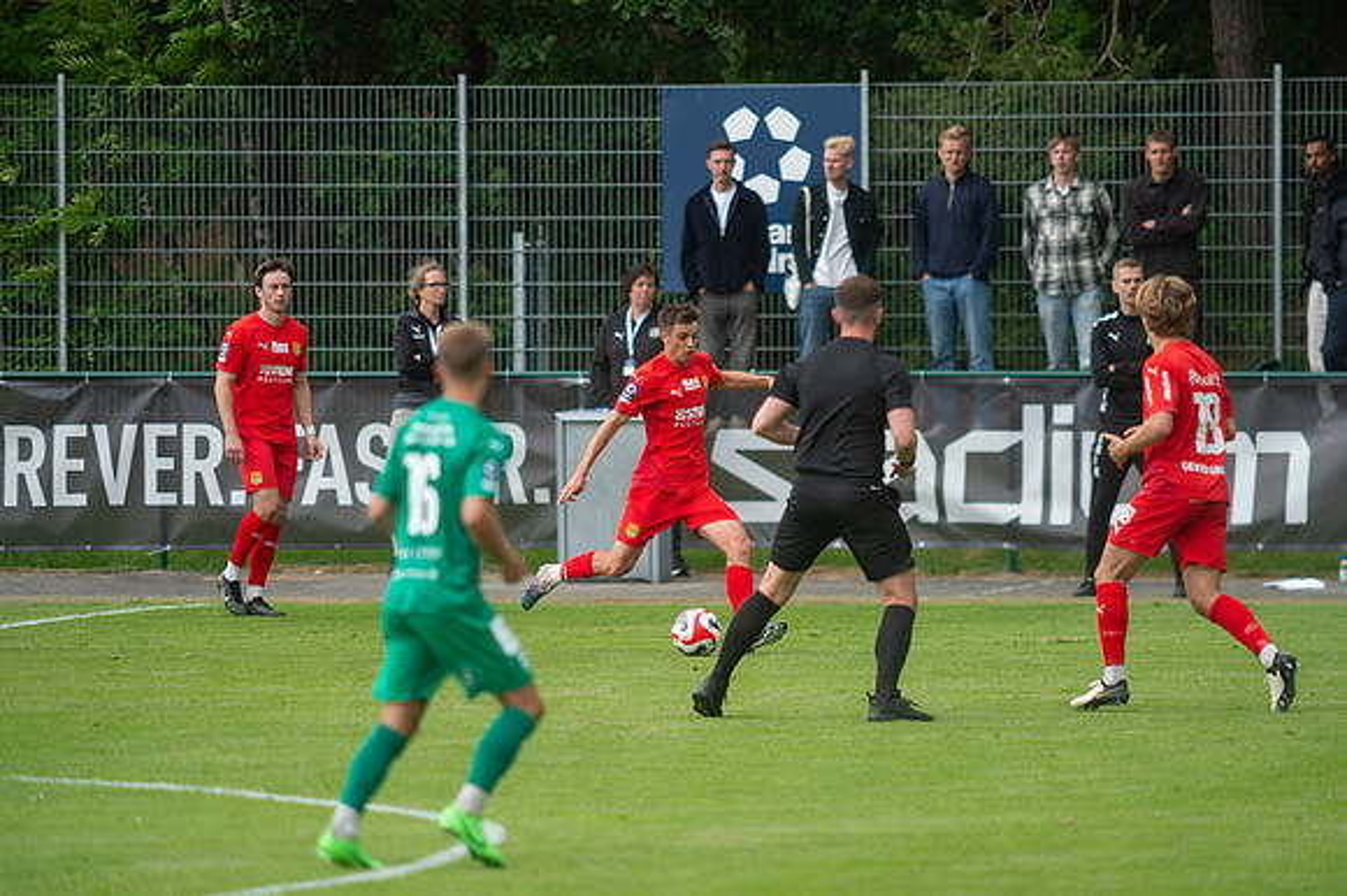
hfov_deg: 4.9
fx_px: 15705
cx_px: 674
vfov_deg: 3.3
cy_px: 448
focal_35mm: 420
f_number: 4
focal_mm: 420
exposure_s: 1/1600
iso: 900
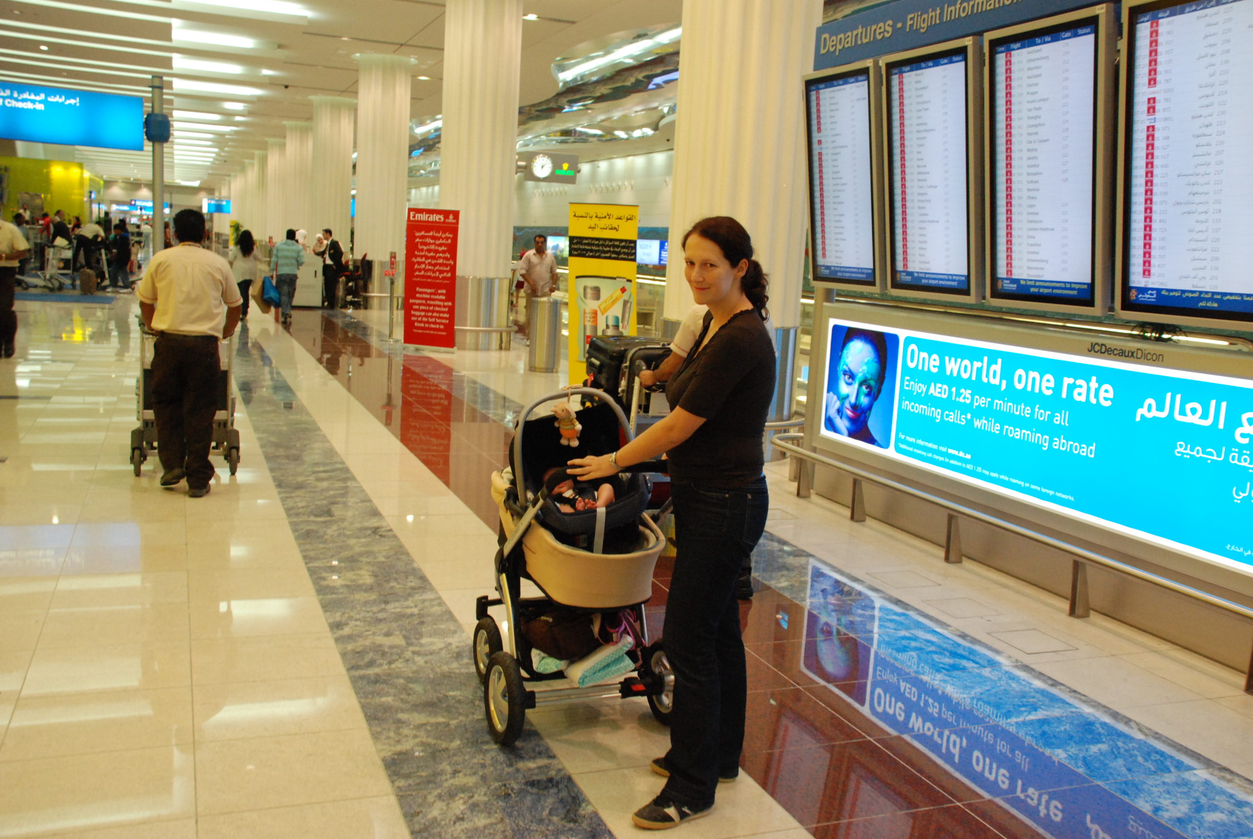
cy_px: 420
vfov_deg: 40.1
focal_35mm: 33
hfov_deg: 57.2
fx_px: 1150
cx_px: 626
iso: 1250
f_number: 4.8
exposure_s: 1/90
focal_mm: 22
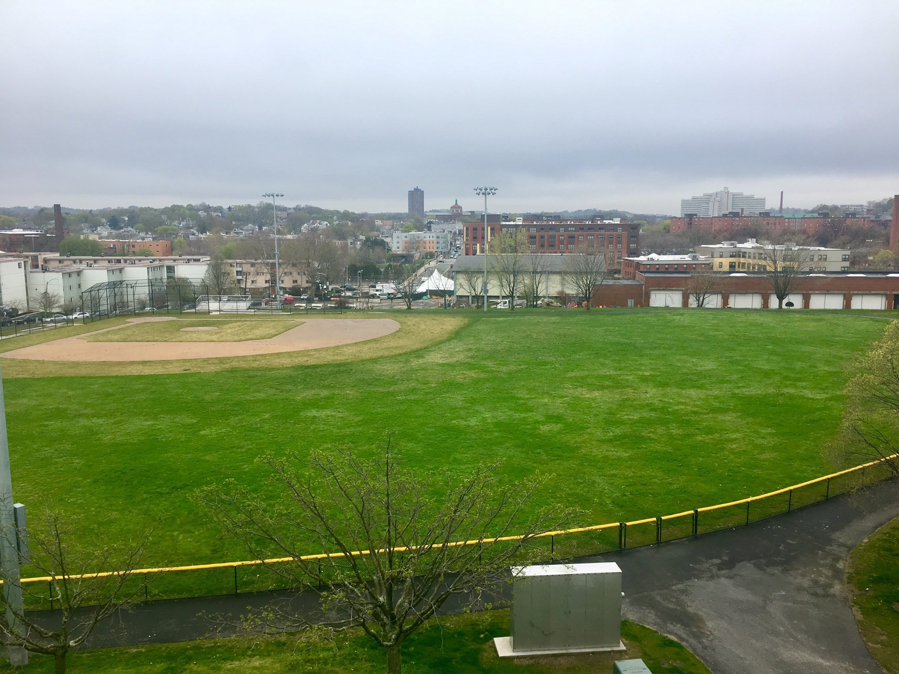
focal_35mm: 29
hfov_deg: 61.7
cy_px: 337
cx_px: 450
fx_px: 753
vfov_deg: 48.2
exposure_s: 1/712
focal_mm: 4.15
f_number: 2.2
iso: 25
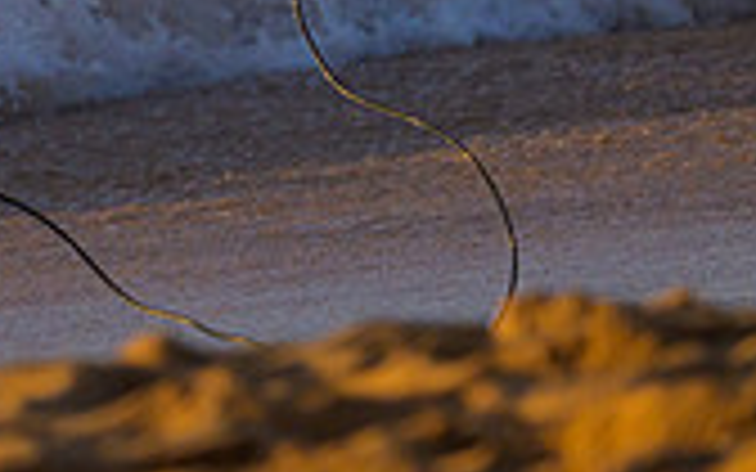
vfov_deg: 0.9
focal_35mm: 1440
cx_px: -490
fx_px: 29669
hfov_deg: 1.5
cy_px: -299
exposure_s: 1/2000
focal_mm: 410
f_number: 10
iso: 1250
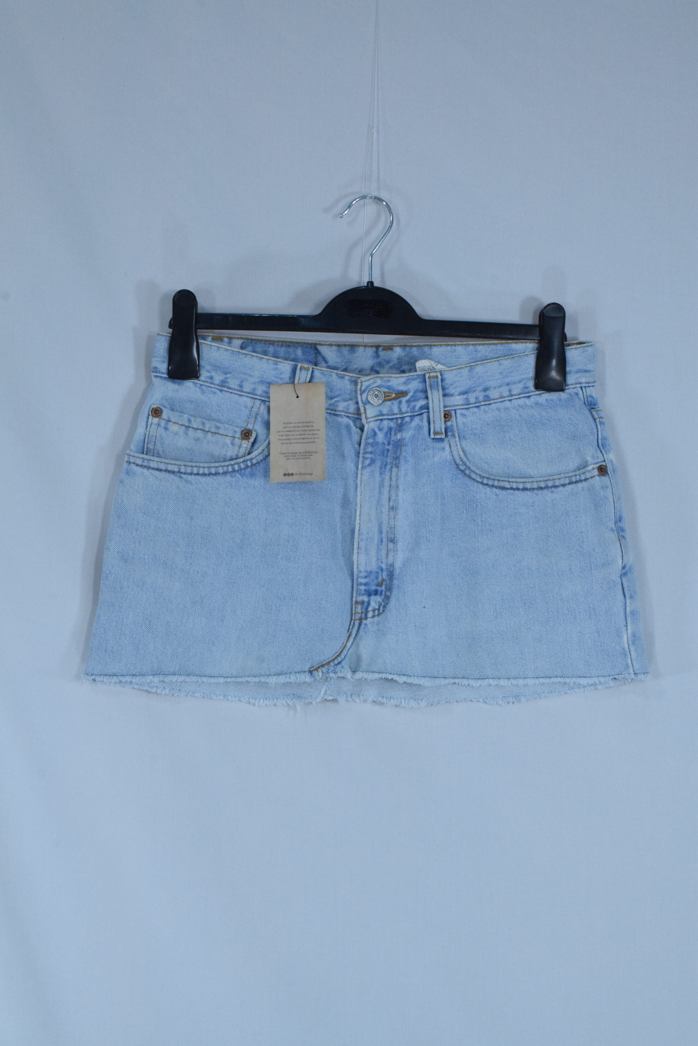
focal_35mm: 60
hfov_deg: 22.6
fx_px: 1744
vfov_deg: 33.4
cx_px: 349
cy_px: 523
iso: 3200
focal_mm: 40
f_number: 18
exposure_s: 1/200
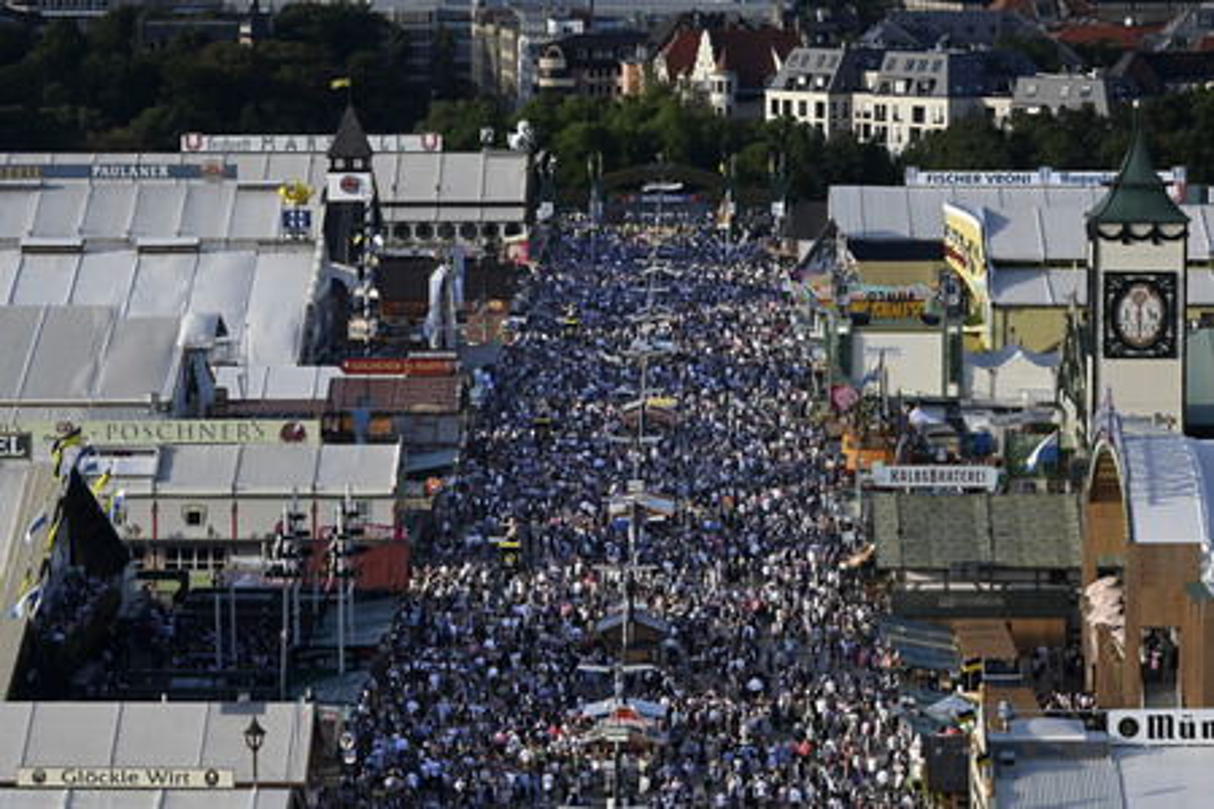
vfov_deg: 8.2
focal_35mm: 168
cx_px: 607
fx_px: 5665
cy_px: 404
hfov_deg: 12.2
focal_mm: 112
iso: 4000
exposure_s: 1/3200
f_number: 14
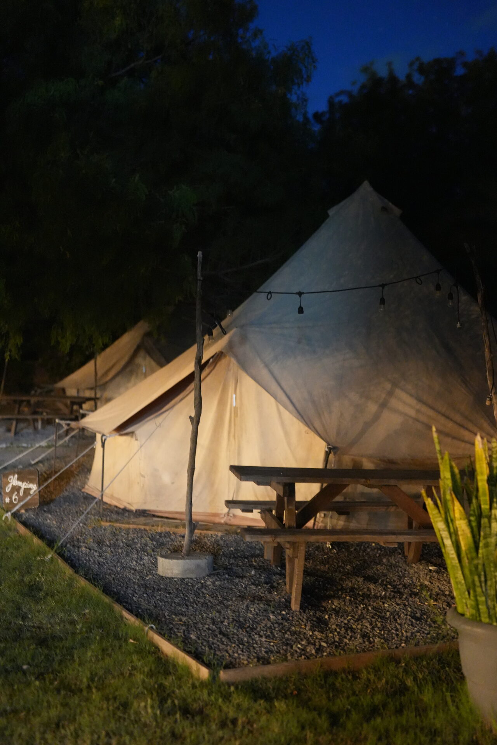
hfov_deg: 27.0
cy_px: 372
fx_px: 1035
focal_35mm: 50
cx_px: 248
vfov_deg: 39.6
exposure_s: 1/6
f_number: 2
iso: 12800
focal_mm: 50
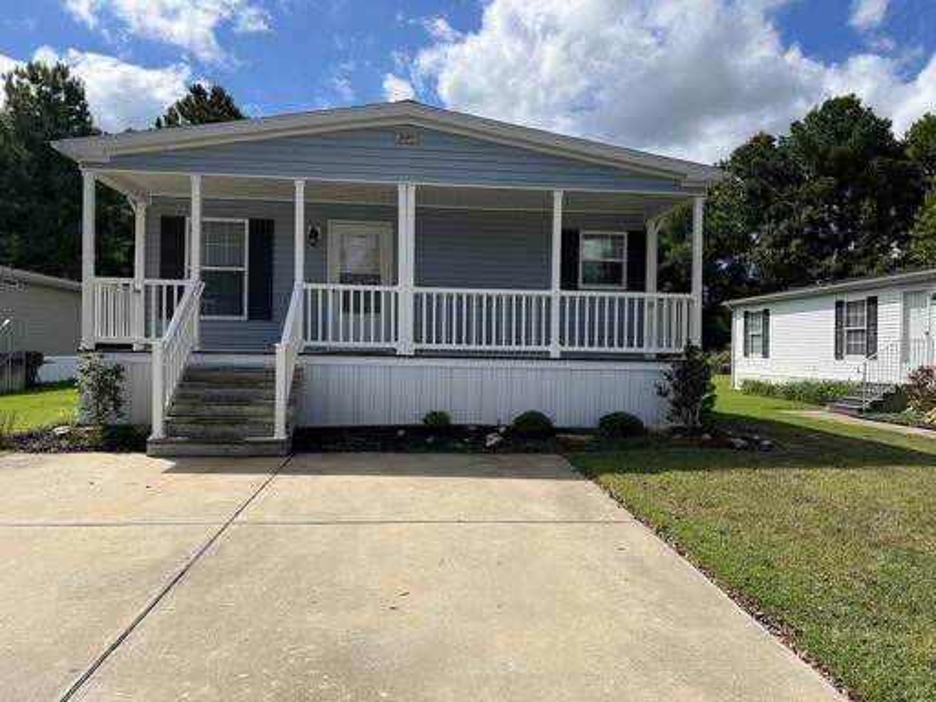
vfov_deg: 53.1
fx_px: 703
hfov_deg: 67.3
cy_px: 351
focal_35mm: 26
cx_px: 468
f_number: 1.5
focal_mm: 5.7
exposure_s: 1/5319
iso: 50
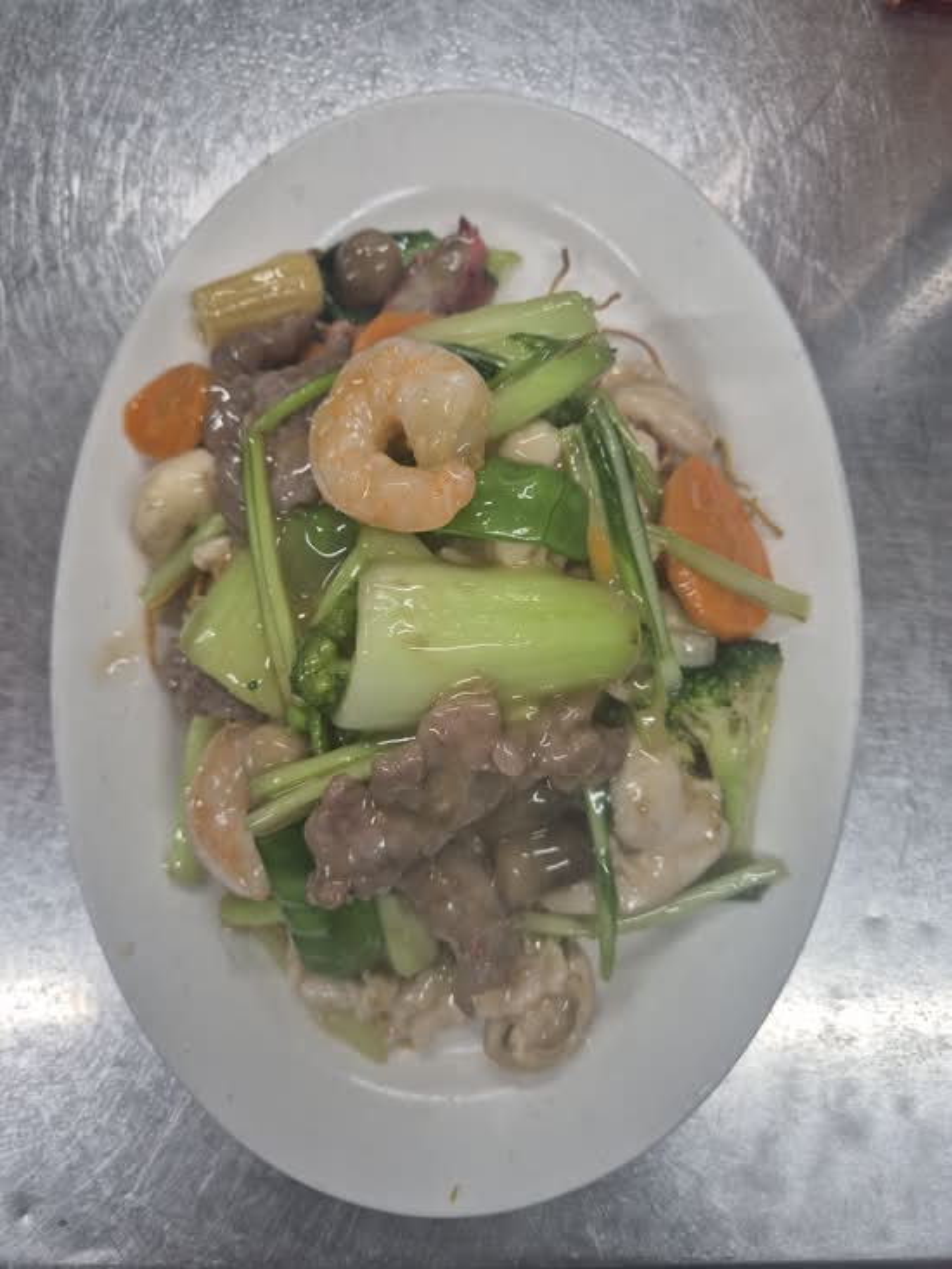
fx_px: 843
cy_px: 634
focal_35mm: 23
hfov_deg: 58.9
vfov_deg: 73.9
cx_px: 476
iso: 64
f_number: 1.8
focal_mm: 5.4
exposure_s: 1/100
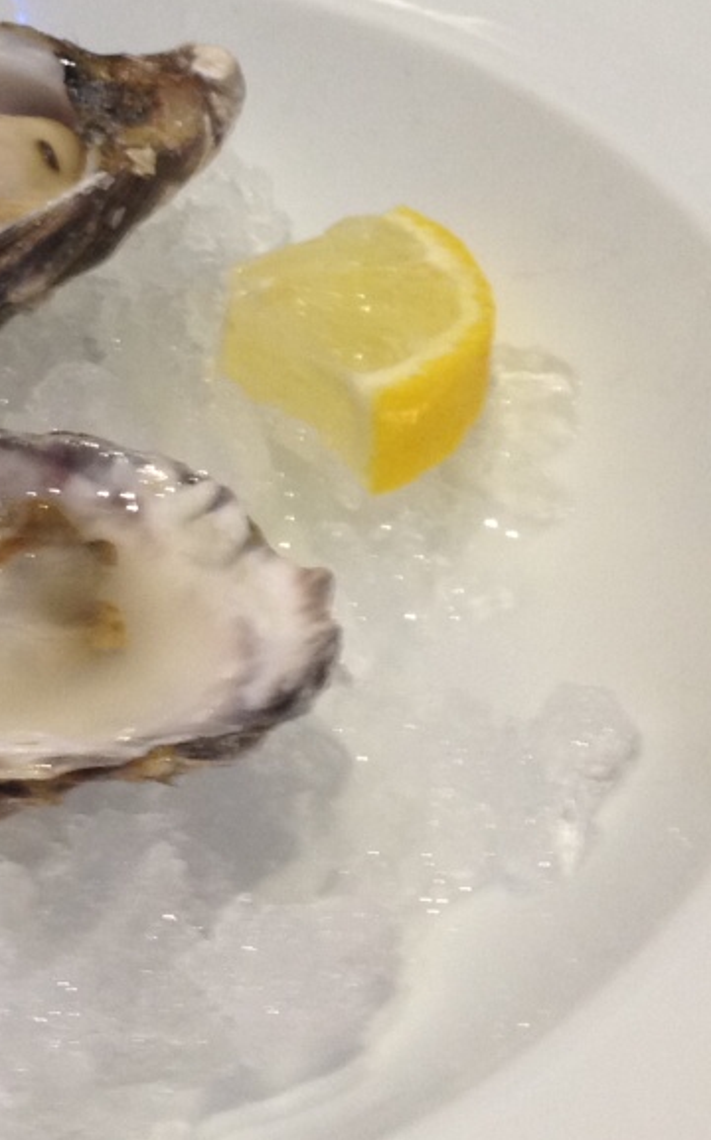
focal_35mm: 105
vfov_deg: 19.7
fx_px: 3259
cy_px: 332
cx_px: 316
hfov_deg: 12.4
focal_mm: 4.28
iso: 100
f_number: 2.4
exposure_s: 1/20
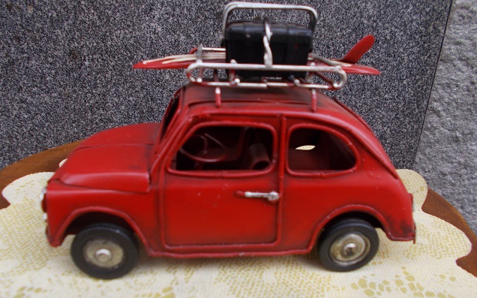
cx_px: 239
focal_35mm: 28
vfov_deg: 44.4
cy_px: 166
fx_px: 364
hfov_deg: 66.5
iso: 80
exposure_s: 1/125
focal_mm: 4.6
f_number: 3.2
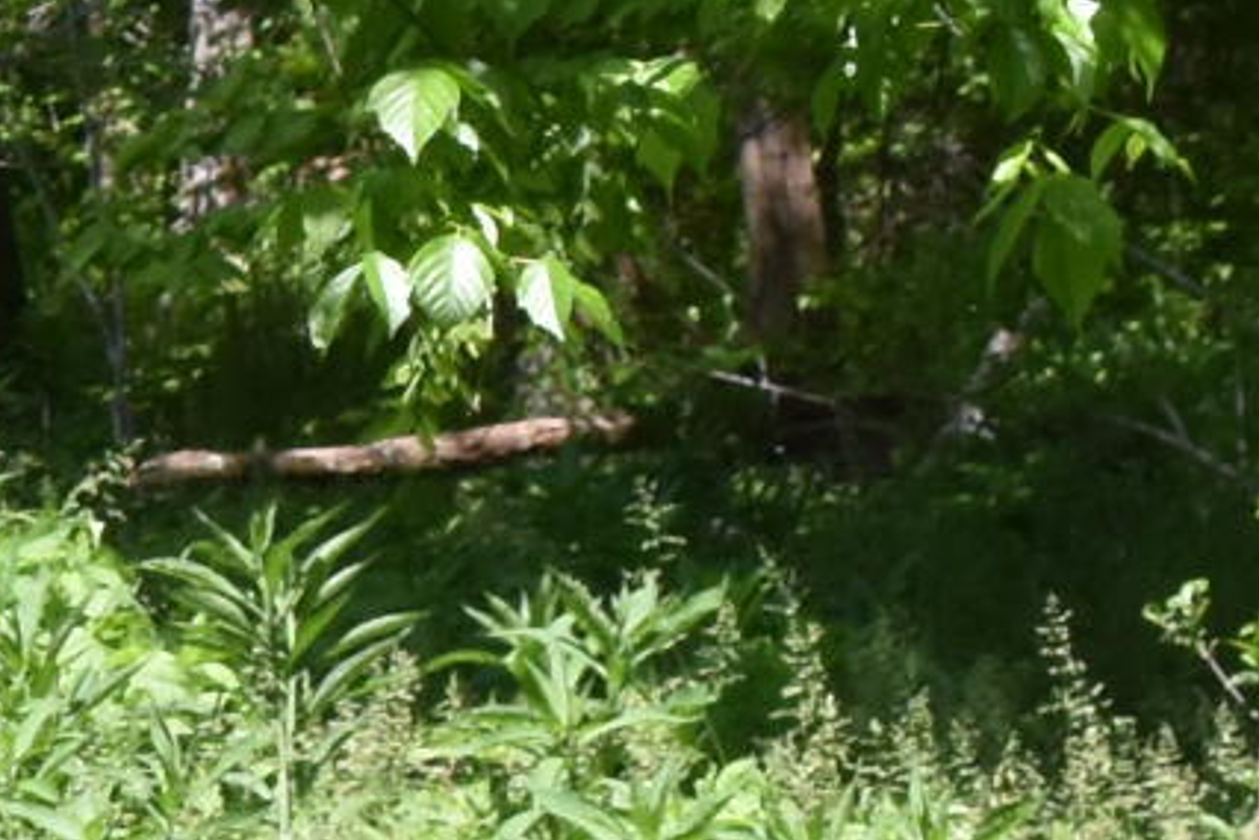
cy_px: 581
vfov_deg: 5.0
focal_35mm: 274
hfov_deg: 6.9
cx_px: -2126
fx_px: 9585
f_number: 8
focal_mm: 26
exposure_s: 1/500
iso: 640
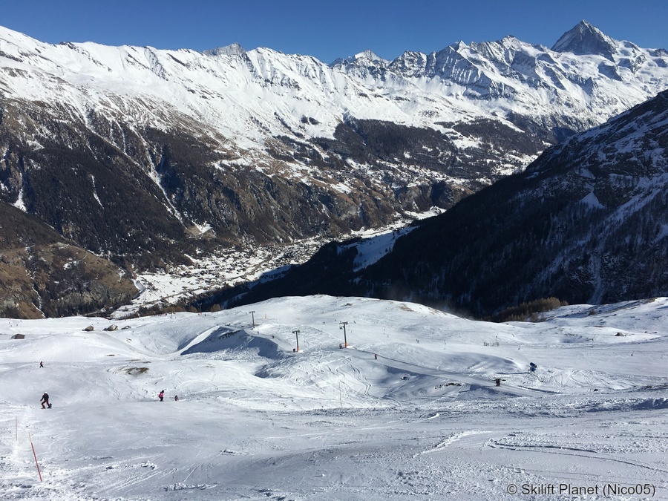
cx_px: 334
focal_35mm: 29
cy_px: 250
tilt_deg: -15.1
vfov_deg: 48.2
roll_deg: -1.5
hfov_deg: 61.7
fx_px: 560
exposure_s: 1/3846
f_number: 2.2
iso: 25
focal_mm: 4.15
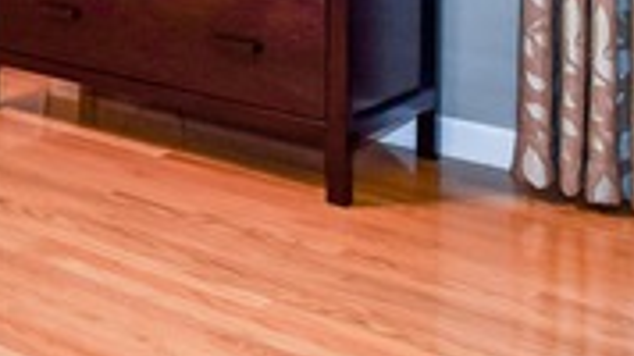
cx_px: -474
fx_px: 1143
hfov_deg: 21.6
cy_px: -251
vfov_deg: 15.6
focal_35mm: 68
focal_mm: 12
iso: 200
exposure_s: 1/5
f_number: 8
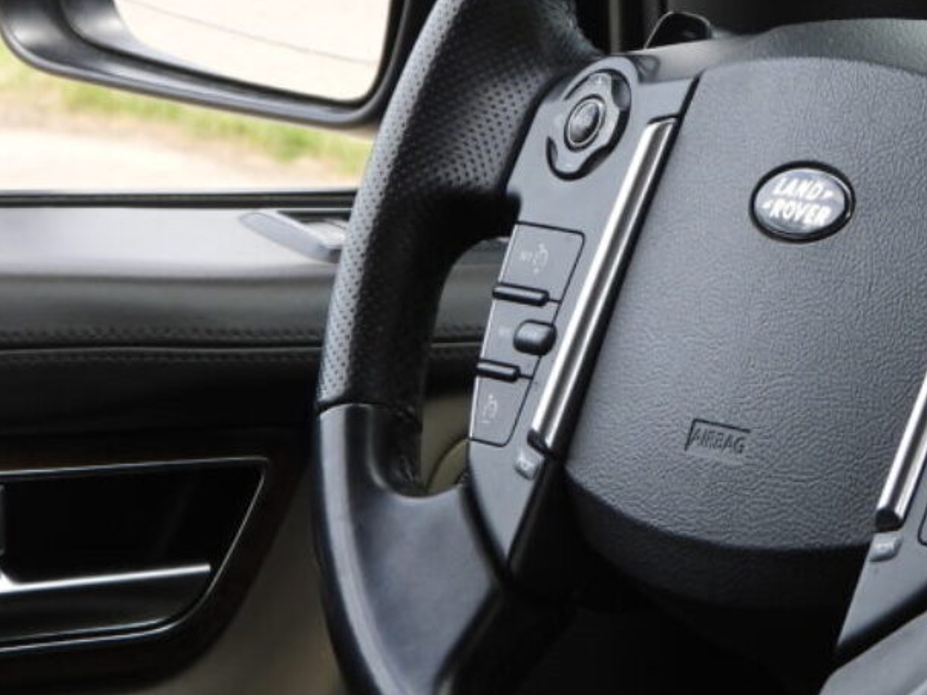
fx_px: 5678
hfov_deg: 9.3
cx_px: 857
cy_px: 239
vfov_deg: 7.0
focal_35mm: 212
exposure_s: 1/250
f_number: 3.5
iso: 100
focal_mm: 14.4
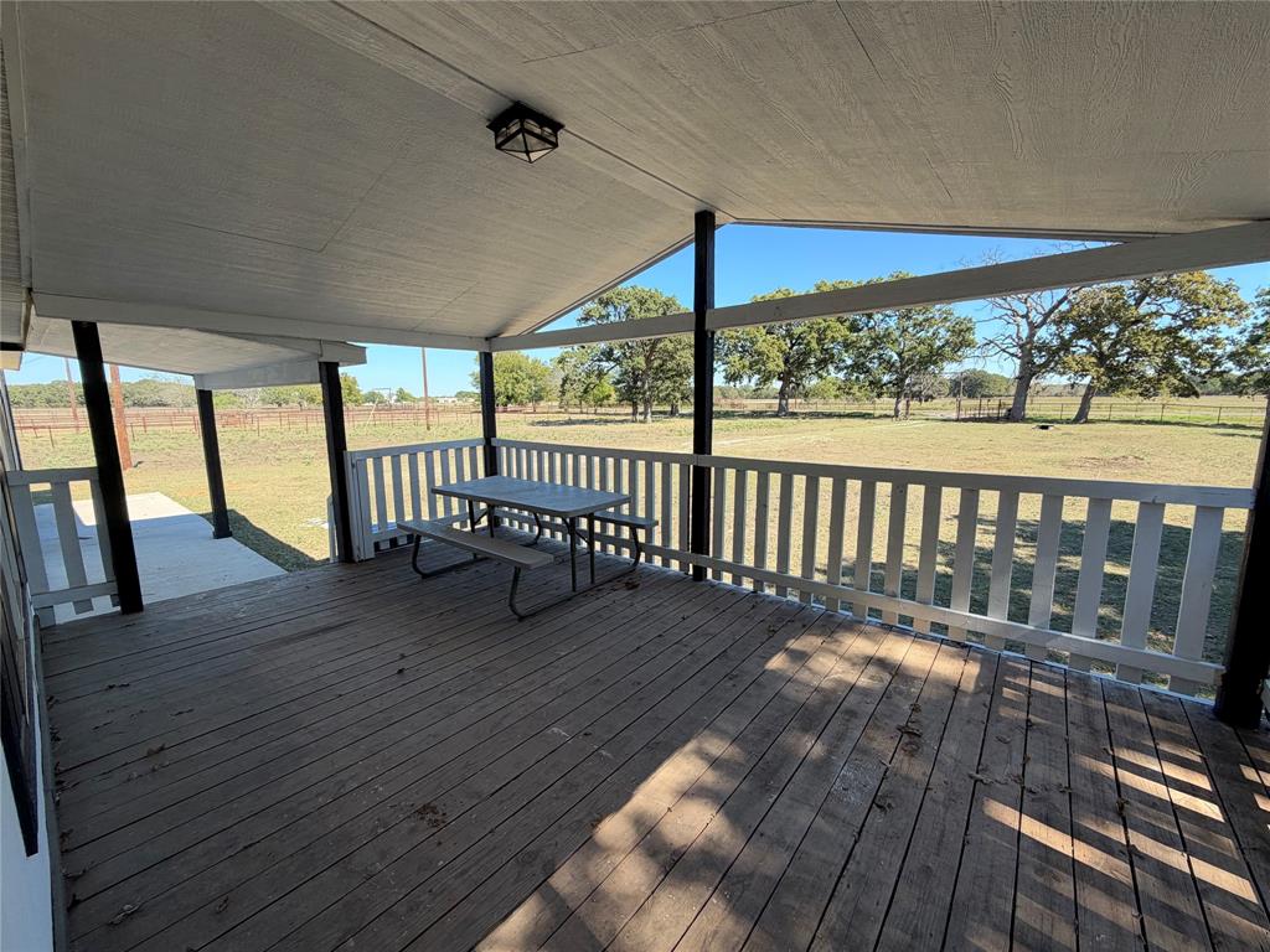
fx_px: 514
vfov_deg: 85.7
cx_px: 635
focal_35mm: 14
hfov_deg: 102.1
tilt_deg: -8.0
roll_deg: +0.6
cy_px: 476
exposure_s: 1/502
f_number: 2.2
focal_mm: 2.22
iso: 50
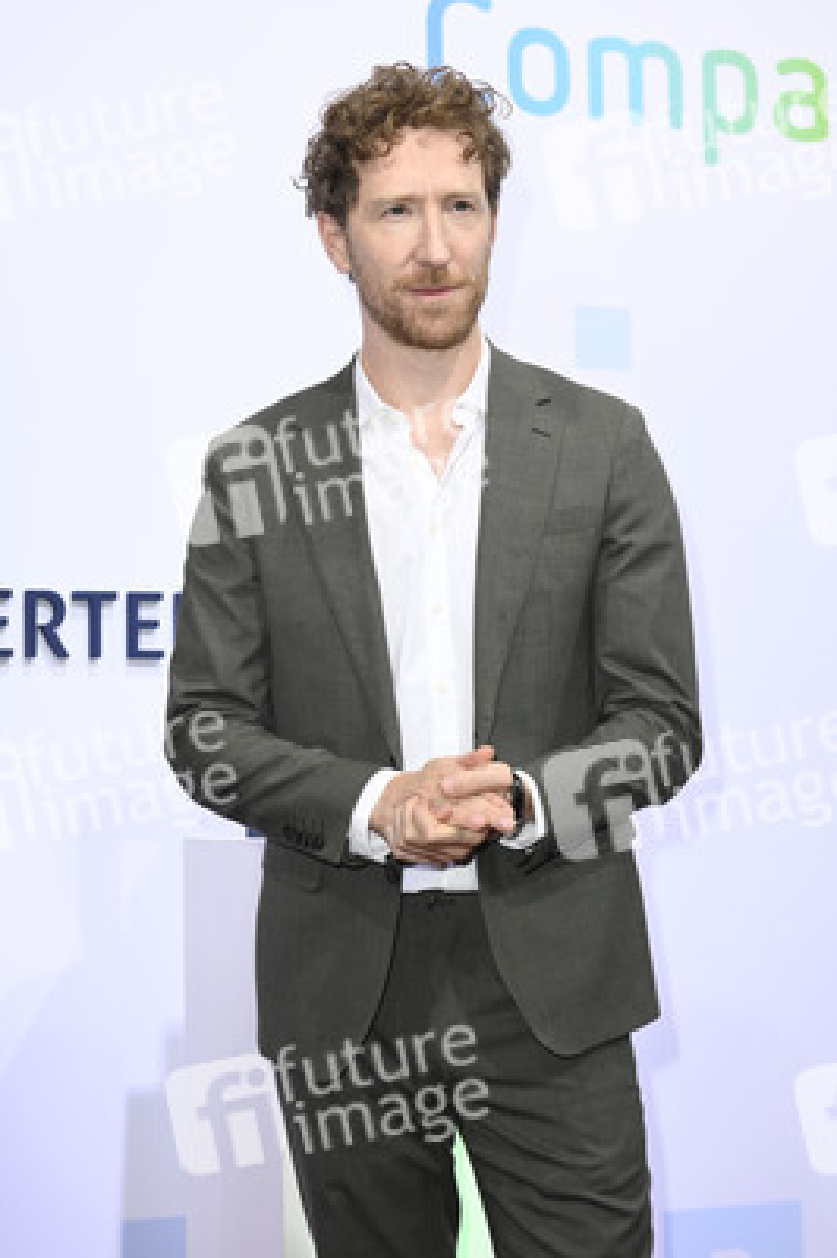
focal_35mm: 70
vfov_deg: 28.9
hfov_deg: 19.4
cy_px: 629
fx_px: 2445
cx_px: 418
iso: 400
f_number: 6.3
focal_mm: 70
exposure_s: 1/250
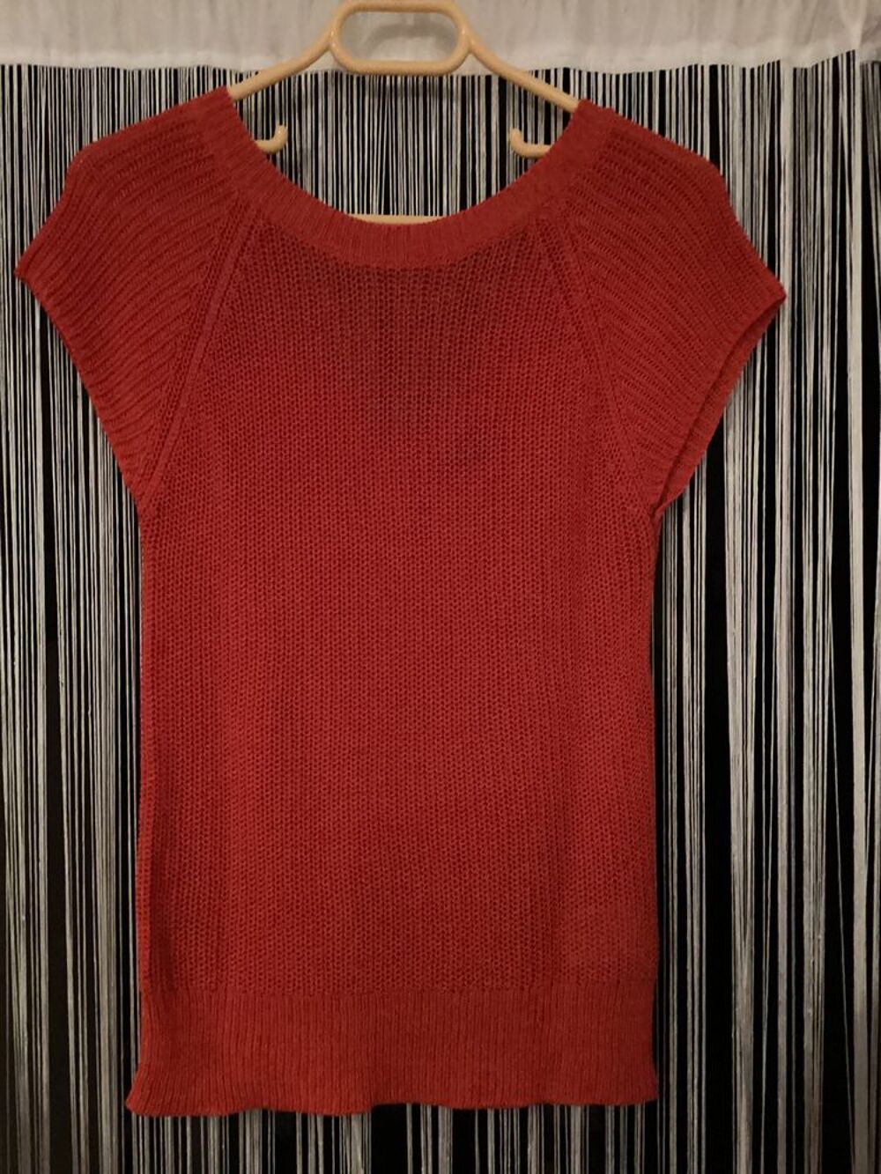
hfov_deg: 45.4
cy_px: 587
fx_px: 1052
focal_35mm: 31
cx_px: 440
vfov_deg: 58.3
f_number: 2.4
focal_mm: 3.3
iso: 800
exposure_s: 1/17
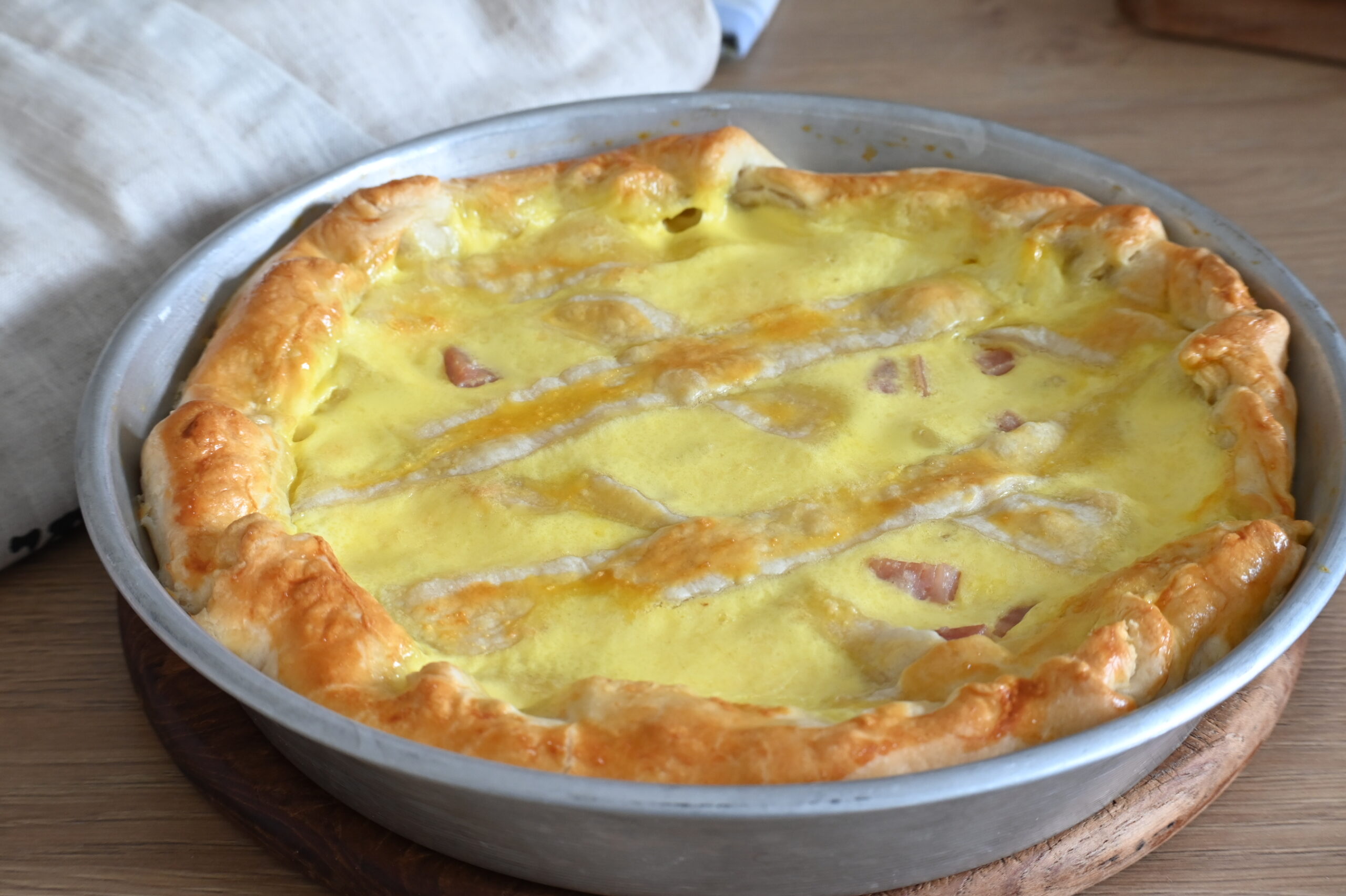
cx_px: 673
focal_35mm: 75
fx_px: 2803
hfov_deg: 27.0
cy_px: 448
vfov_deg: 18.2
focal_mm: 50
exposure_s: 1/13
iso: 640
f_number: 8
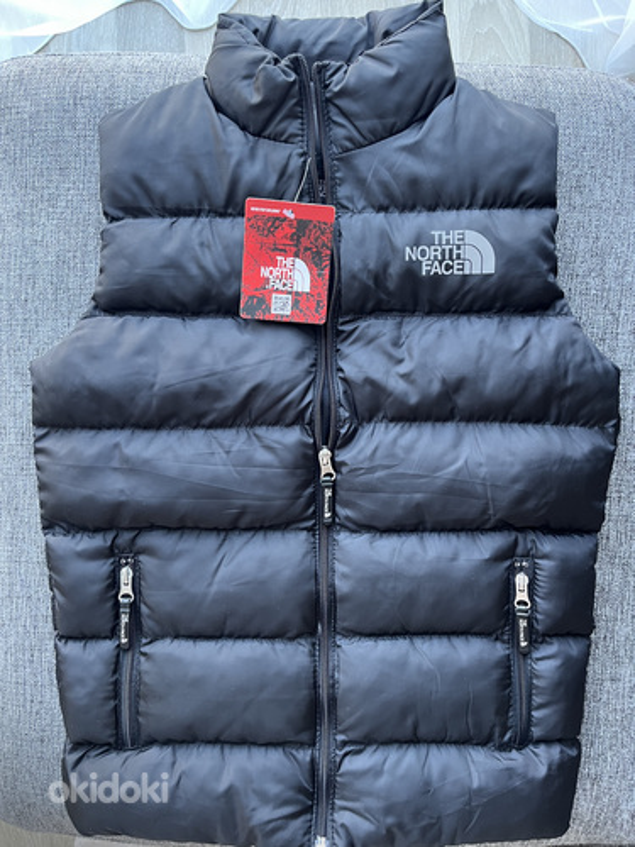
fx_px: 636
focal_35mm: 26
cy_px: 424
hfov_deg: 53.1
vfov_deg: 67.3
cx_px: 318
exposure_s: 1/60
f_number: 1.6
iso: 250
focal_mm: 5.1
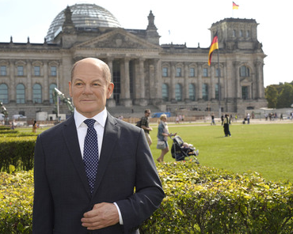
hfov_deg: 38.7
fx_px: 416
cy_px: 116
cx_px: 126
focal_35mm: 48
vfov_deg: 31.5
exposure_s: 1/320
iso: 100
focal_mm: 42
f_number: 6.3
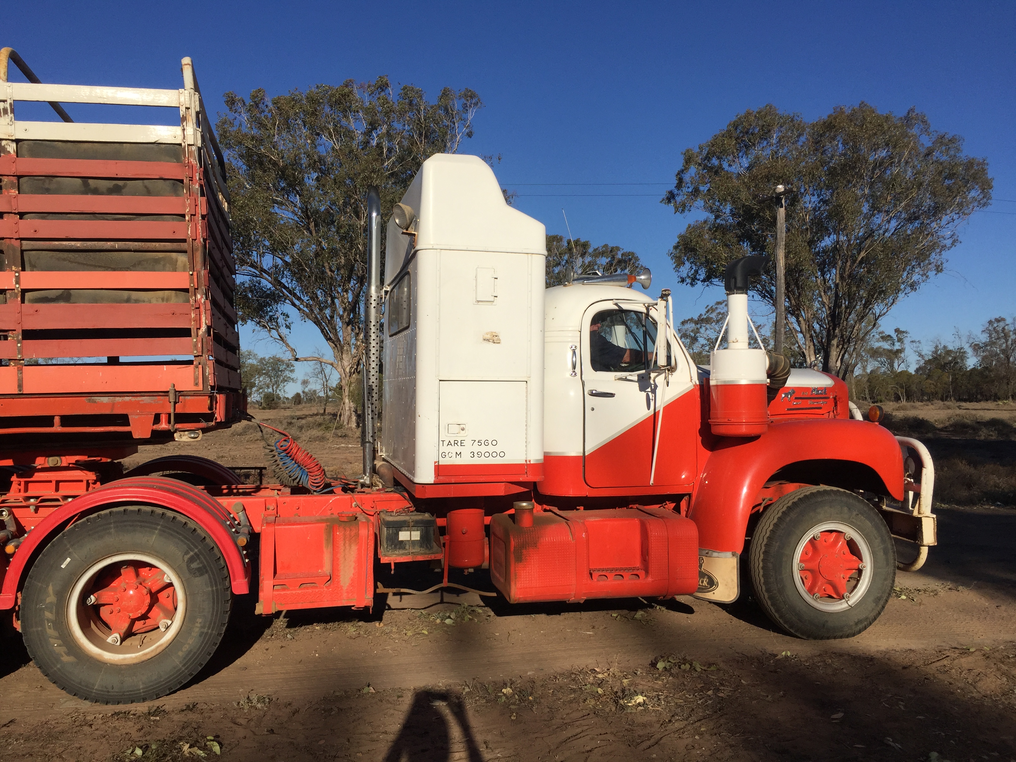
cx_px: 508
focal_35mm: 29
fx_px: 851
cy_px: 381
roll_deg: +0.3
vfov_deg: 48.2
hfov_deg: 61.7
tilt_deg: +1.2
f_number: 2.2
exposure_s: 1/4405
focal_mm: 4.15
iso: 32
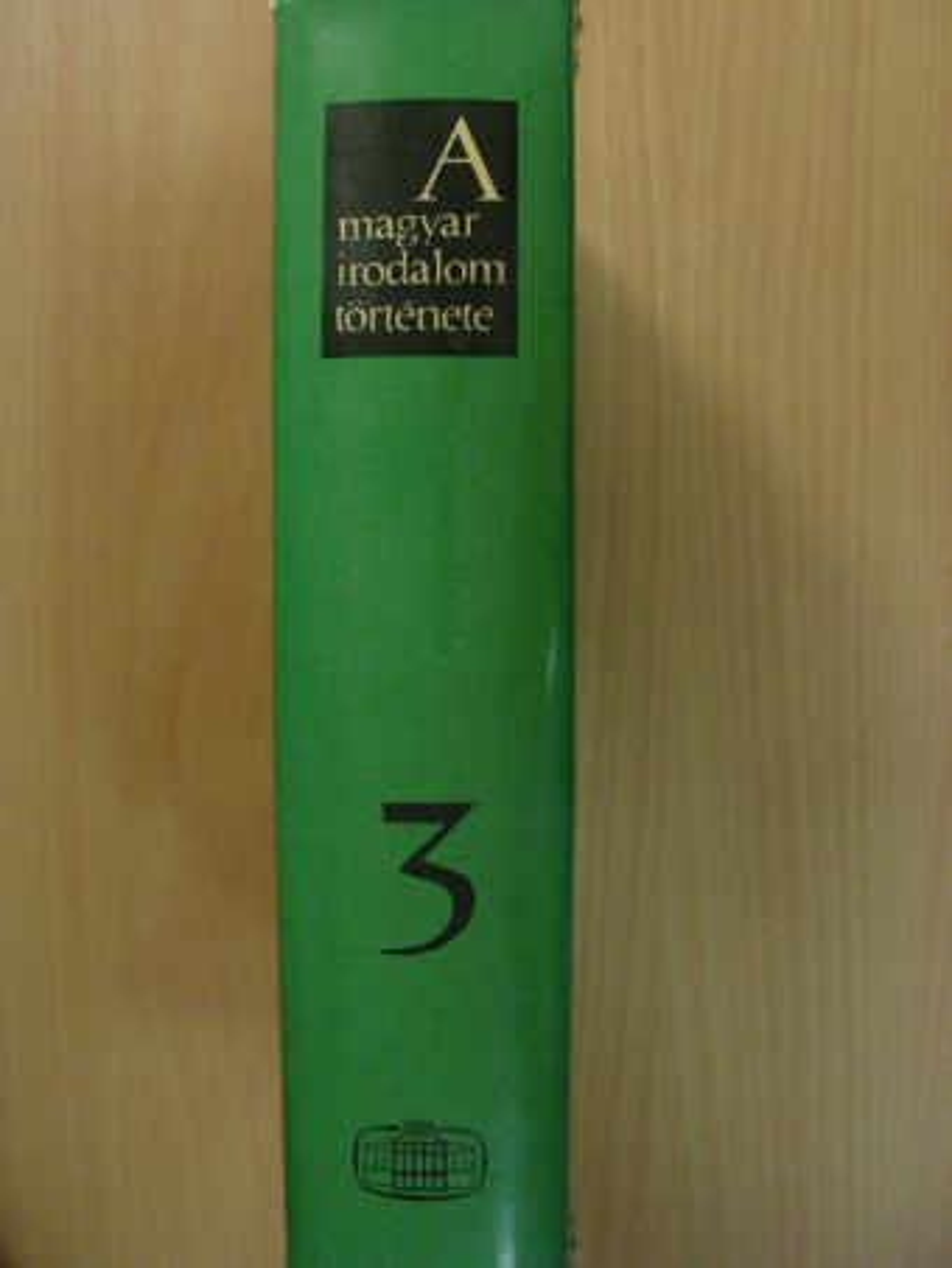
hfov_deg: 35.2
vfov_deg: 45.8
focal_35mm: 41
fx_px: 1503
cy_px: 634
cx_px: 476
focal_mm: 6.8
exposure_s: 1/27.5
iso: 200
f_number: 3.5
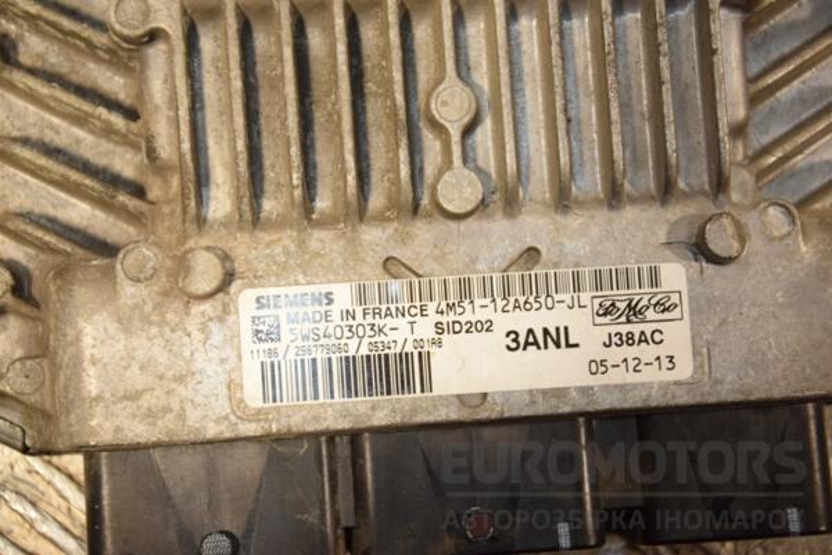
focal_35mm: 105
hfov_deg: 19.5
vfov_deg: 13.0
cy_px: 278
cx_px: 416
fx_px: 2426
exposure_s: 1/200
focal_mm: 70
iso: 800
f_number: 5.6
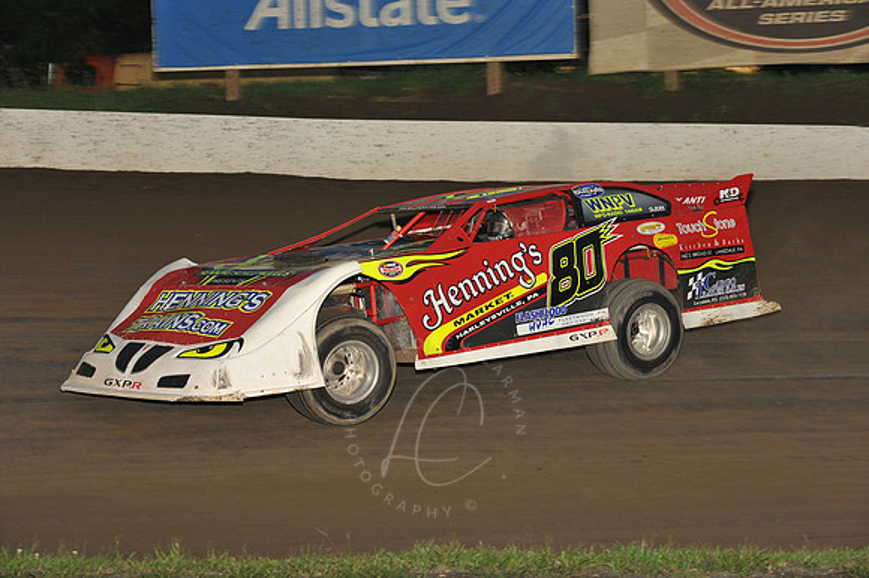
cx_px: 434
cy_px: 289
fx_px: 2702
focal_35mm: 112
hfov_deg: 18.3
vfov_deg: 12.2
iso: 1000
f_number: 7.1
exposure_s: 1/320
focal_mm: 112
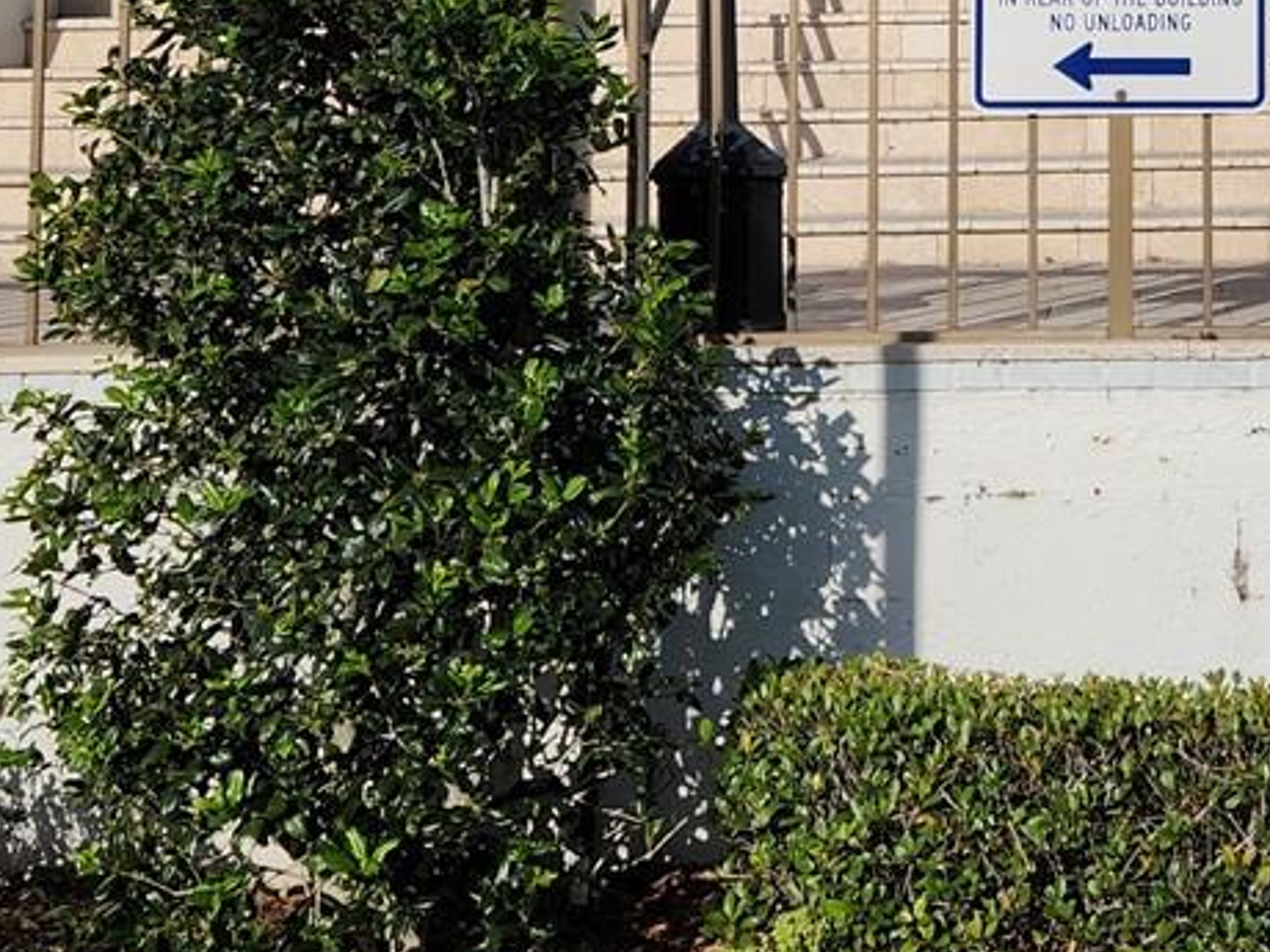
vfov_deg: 17.8
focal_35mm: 80
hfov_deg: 23.4
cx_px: 1264
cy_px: -97
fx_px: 2935
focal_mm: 5.4
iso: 20
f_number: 1.8
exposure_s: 1/3768
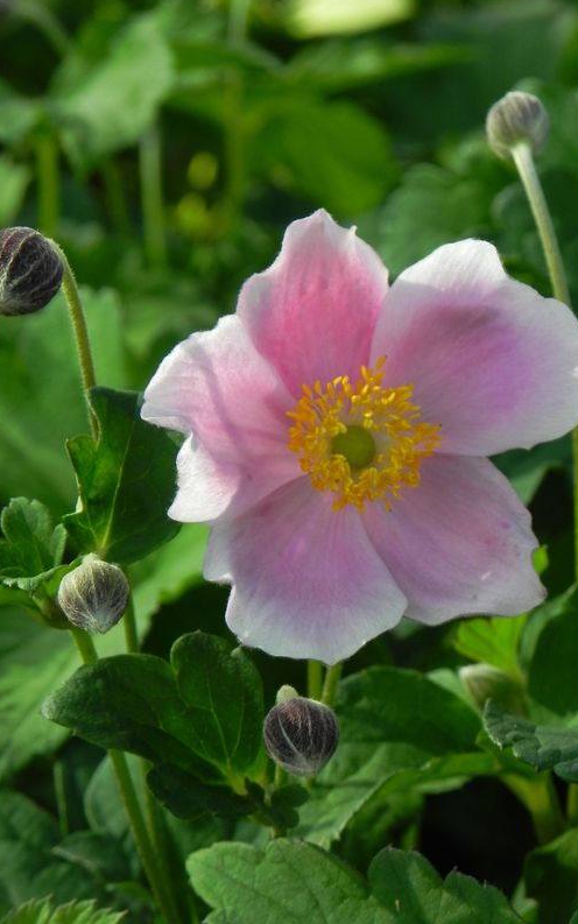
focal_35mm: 154
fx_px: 3879
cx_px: 306
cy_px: 459
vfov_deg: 13.6
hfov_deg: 8.5
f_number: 5
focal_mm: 25.7
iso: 160
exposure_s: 1/250
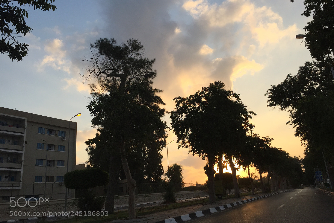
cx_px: 168
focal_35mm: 31
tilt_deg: +18.4
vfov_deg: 42.3
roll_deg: +3.2
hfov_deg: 60.3
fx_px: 288
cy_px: 102
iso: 32
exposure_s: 1/1236
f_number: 2.2
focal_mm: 4.15
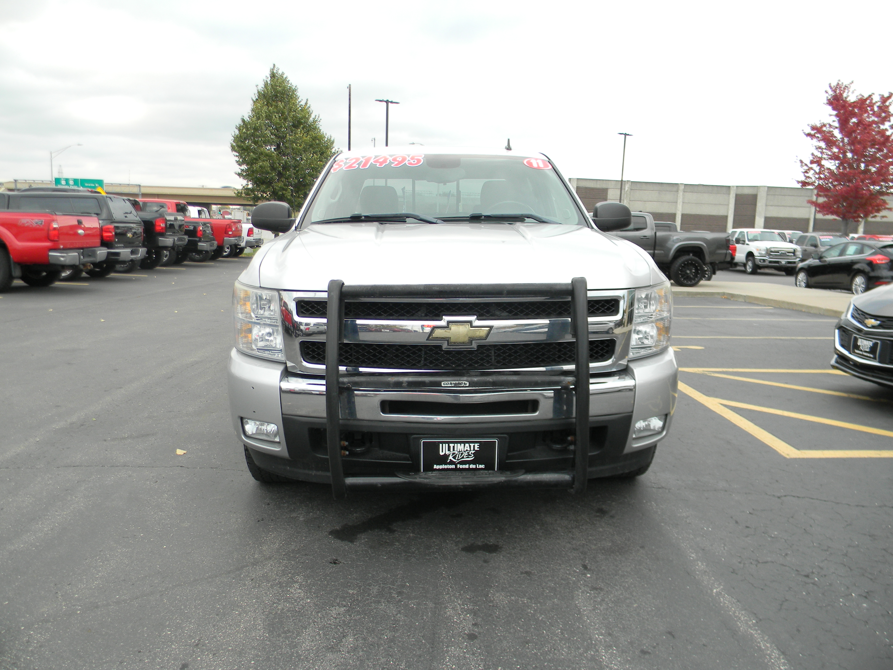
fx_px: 722
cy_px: 335
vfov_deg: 49.7
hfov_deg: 63.4
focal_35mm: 28
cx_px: 446
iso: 80
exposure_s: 1/63.1
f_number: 3.5
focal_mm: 5
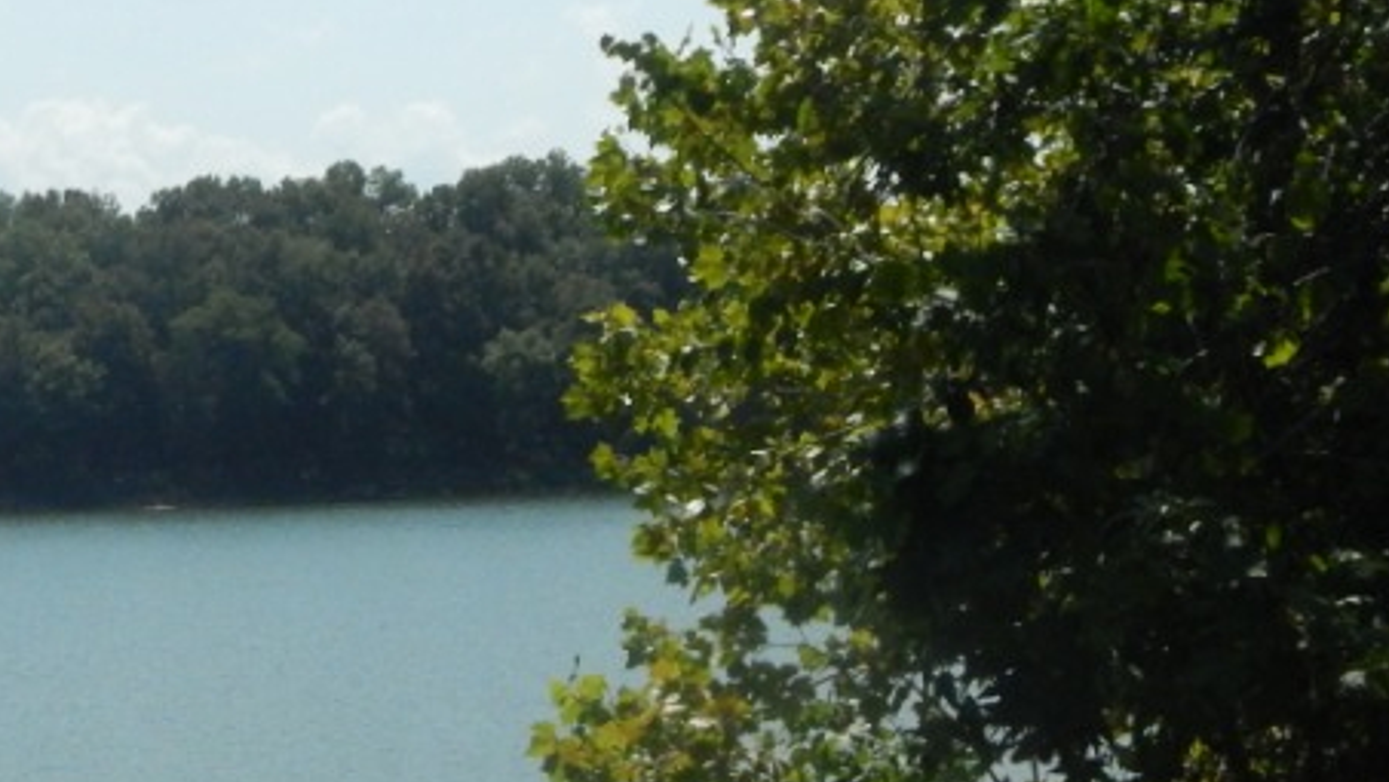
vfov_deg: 11.4
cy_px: 478
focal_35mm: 106
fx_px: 3905
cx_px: 113
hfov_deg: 19.8
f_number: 7.1
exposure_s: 1/1500
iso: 400
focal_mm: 7.7
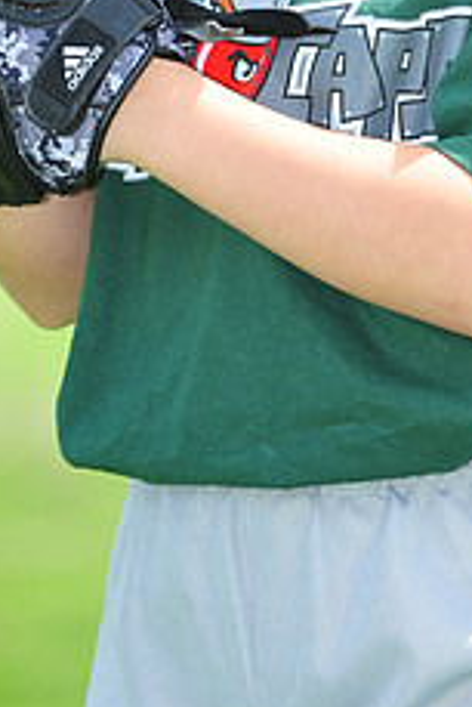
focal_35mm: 506
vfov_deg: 4.1
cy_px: -111
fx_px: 9936
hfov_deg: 2.7
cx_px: 324
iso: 400
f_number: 5
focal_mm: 200
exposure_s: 1/1000
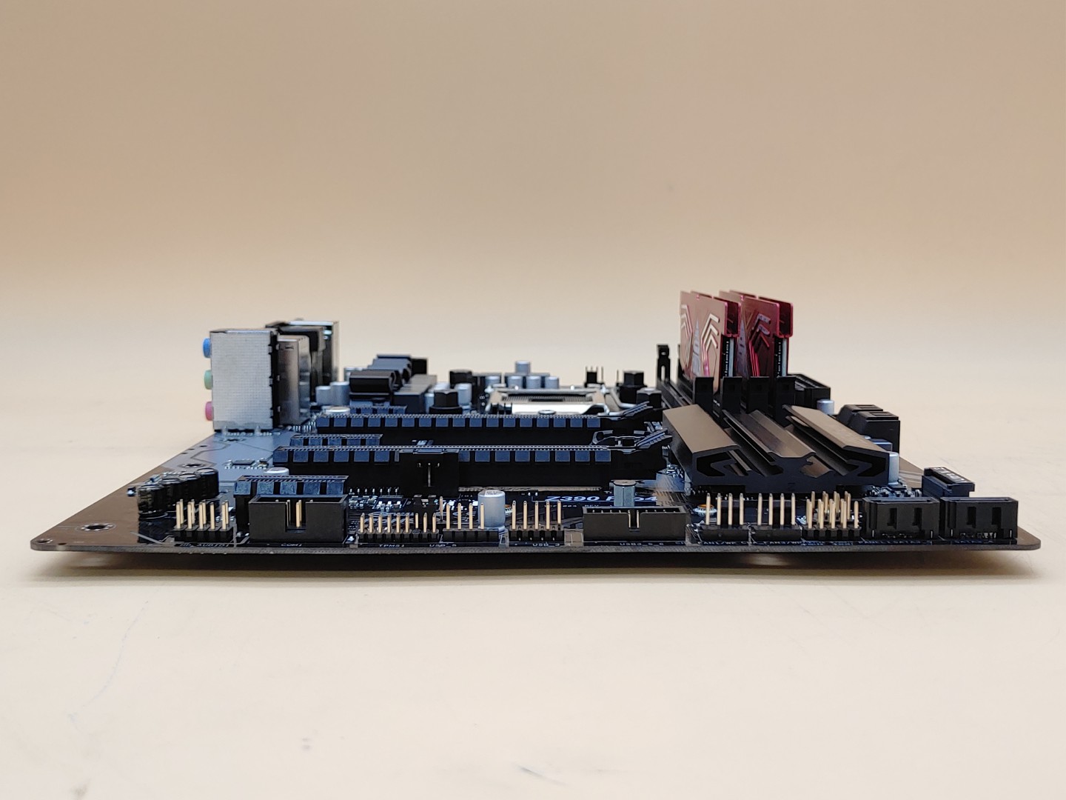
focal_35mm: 36
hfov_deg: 51.4
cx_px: 533
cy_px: 400
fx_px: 1109
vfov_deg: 39.7
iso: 50
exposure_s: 1/107
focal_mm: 4.36
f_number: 1.8
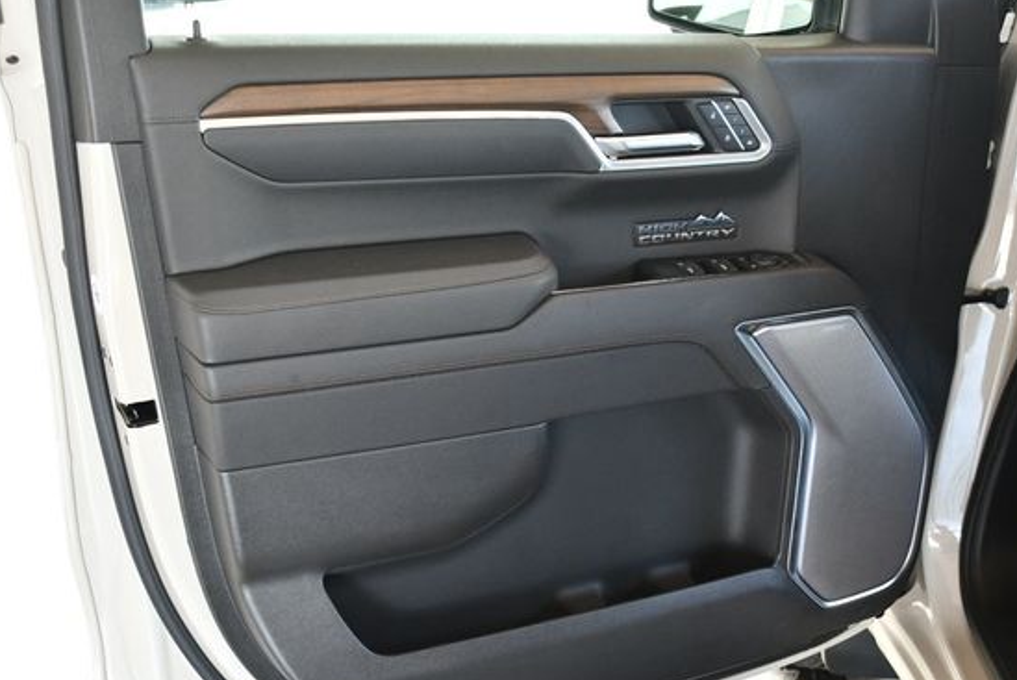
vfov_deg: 31.9
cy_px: 385
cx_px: 539
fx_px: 1187
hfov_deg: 46.3
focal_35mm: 42
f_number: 3.5
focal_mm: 18
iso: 900
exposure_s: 1/125
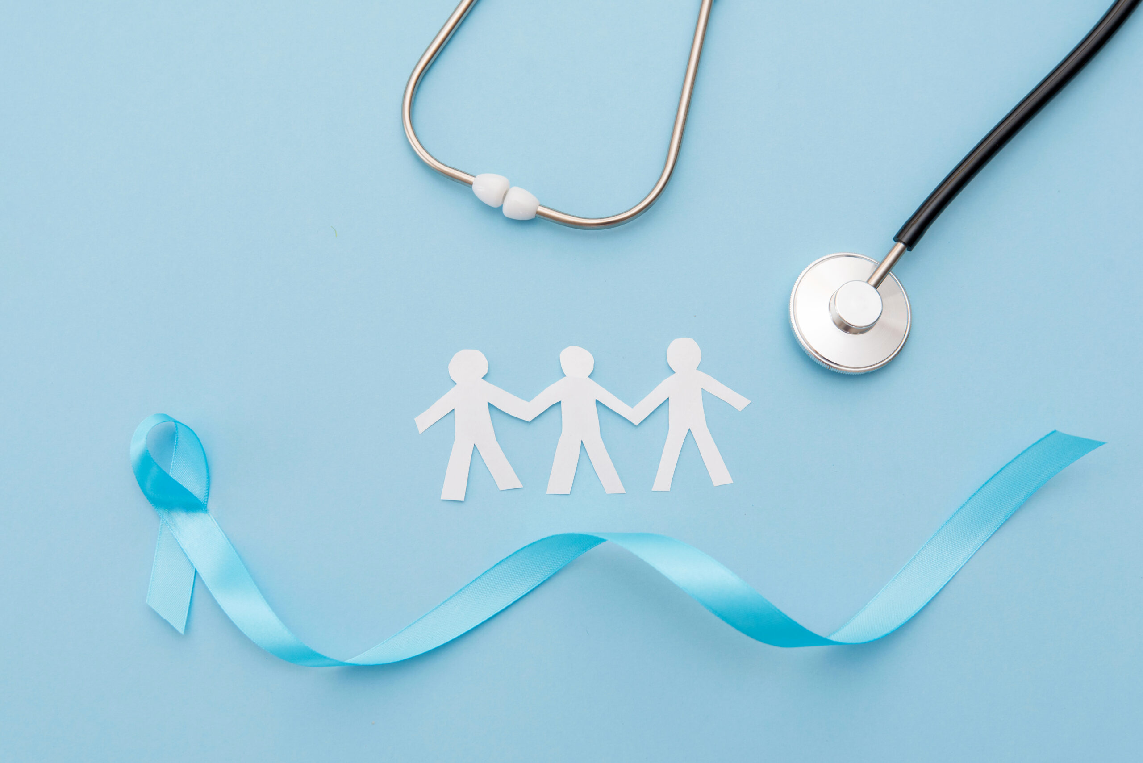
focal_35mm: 58
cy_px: 382
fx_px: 1842
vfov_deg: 23.4
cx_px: 572
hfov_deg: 34.5
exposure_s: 1/100
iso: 400
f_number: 5.6
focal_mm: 58
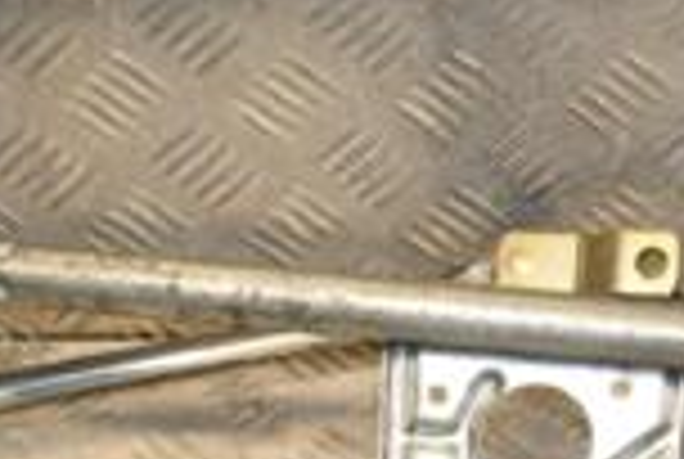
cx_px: 688
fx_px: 2360
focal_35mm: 124
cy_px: 351
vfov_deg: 11.1
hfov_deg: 16.2
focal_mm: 21
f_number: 7.1
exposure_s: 1/200
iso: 800
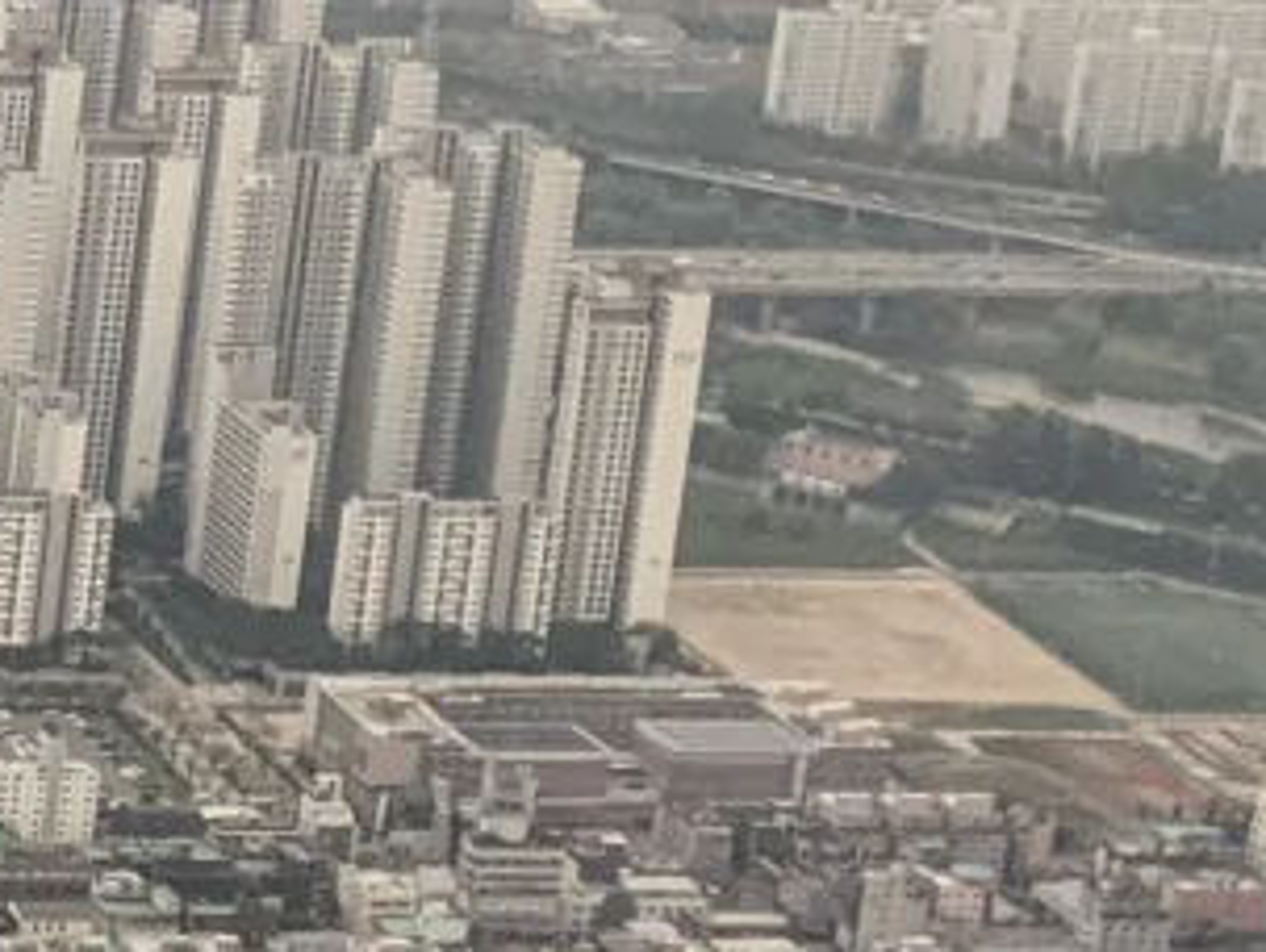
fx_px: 6518
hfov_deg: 9.9
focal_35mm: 178
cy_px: 923
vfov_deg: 8.3
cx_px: -1667
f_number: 1.8
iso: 46
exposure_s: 1/335
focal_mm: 4.44
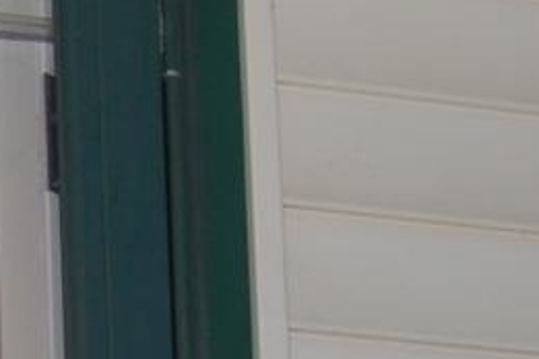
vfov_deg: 6.2
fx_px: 3174
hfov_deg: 9.5
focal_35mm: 212
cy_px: 864
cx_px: -196
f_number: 3.5
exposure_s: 1/60
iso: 200
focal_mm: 18
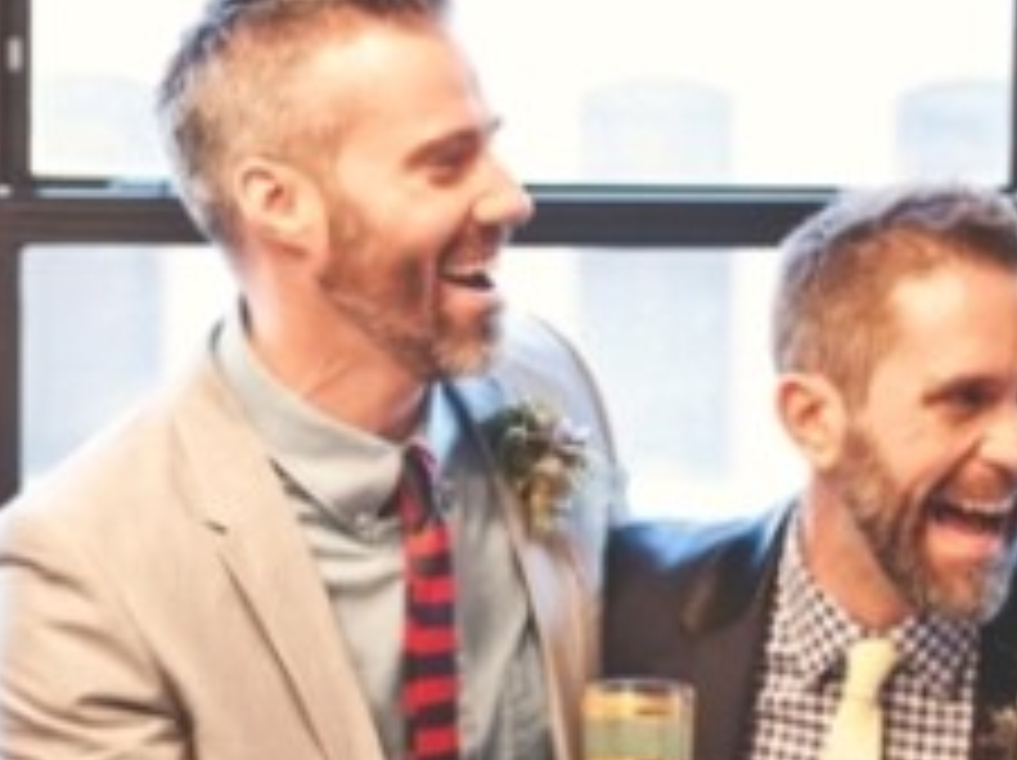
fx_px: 3845
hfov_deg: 15.1
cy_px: 526
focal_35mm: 131
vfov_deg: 11.3
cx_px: 477
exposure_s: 1/320
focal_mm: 56
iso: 3200
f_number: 2.8
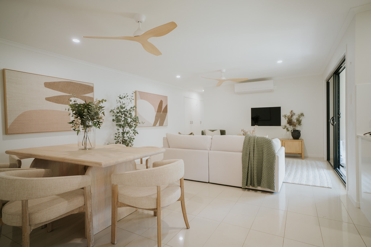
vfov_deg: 63.7
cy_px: 124
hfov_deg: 86.0
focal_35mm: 19
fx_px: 199
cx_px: 186
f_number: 2.8
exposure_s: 1/30
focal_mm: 19.3
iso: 64
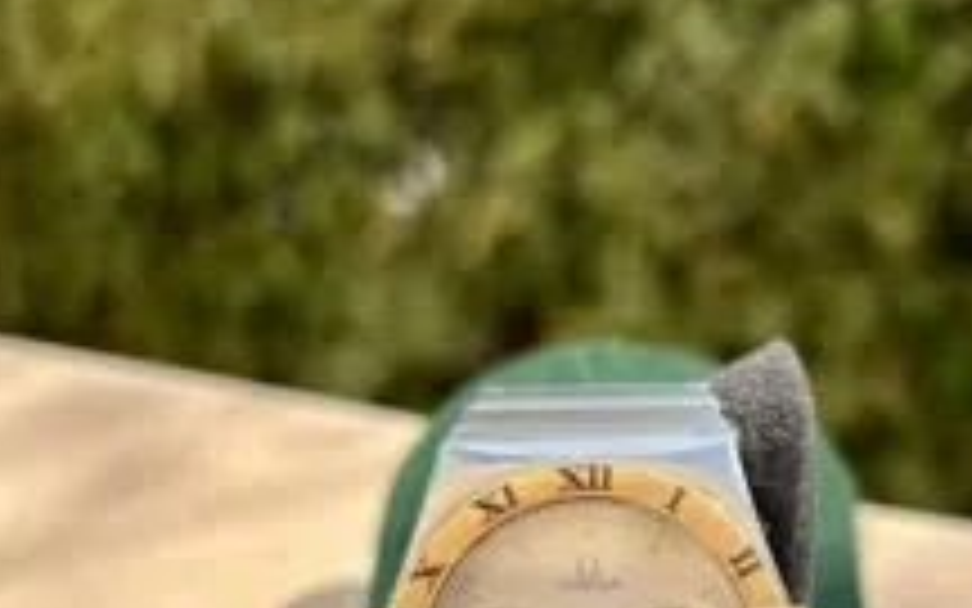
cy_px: 558
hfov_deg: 39.2
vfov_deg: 24.5
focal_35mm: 51
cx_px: 639
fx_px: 1351
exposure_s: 1/2571
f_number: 1.5
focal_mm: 5.7
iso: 50
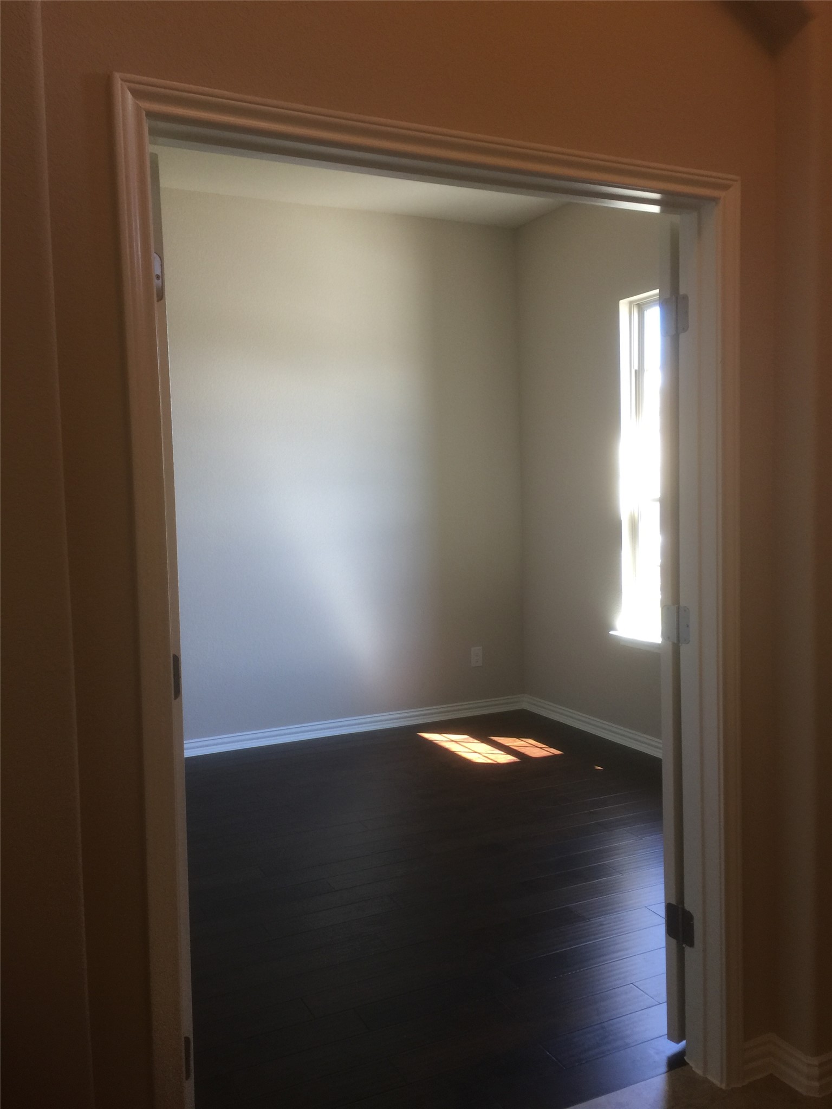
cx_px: 416
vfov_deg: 61.7
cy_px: 554
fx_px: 929
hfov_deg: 48.2
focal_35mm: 29
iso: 40
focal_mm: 4.15
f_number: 2.2
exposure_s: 1/30
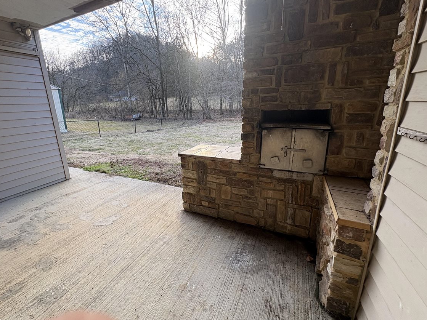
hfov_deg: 94.3
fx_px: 197
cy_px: 150
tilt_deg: -13.7
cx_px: 198
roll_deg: +3.1
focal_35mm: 16
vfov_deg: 78.0
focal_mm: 2.22
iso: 50
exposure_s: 1/135
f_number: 2.2
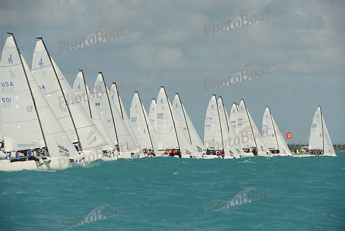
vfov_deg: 6.9
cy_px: 116
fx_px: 1917
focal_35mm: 200
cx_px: 172
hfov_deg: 10.3
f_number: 5.6
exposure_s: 1/2000
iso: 200
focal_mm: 200
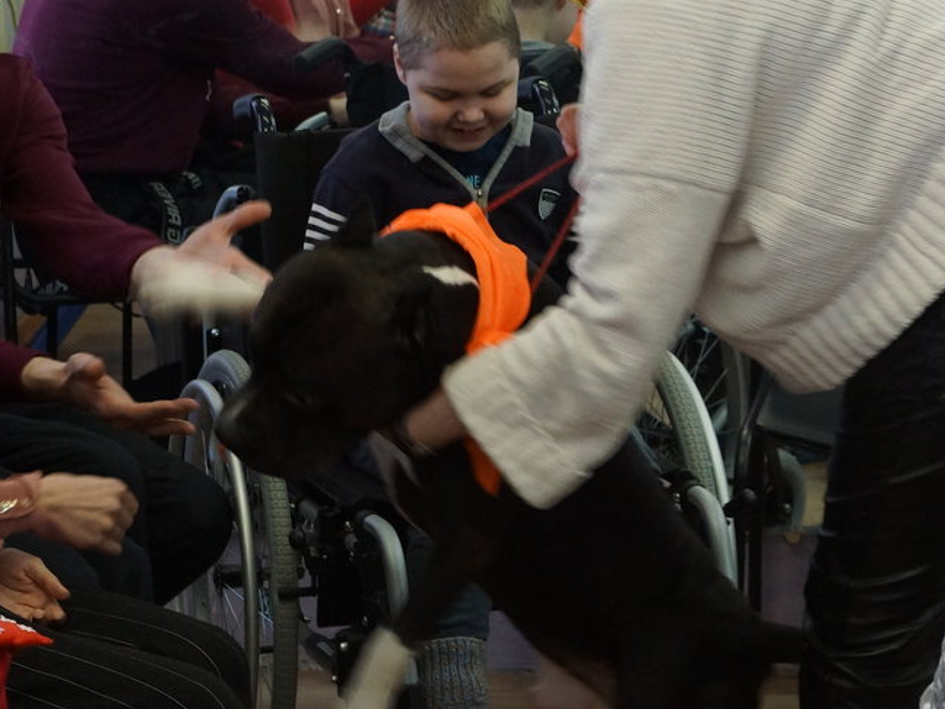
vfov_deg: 12.6
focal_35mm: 117
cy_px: 282
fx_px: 3197
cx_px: 561
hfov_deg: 16.8
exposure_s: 1/30
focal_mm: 35
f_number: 5.6
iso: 800
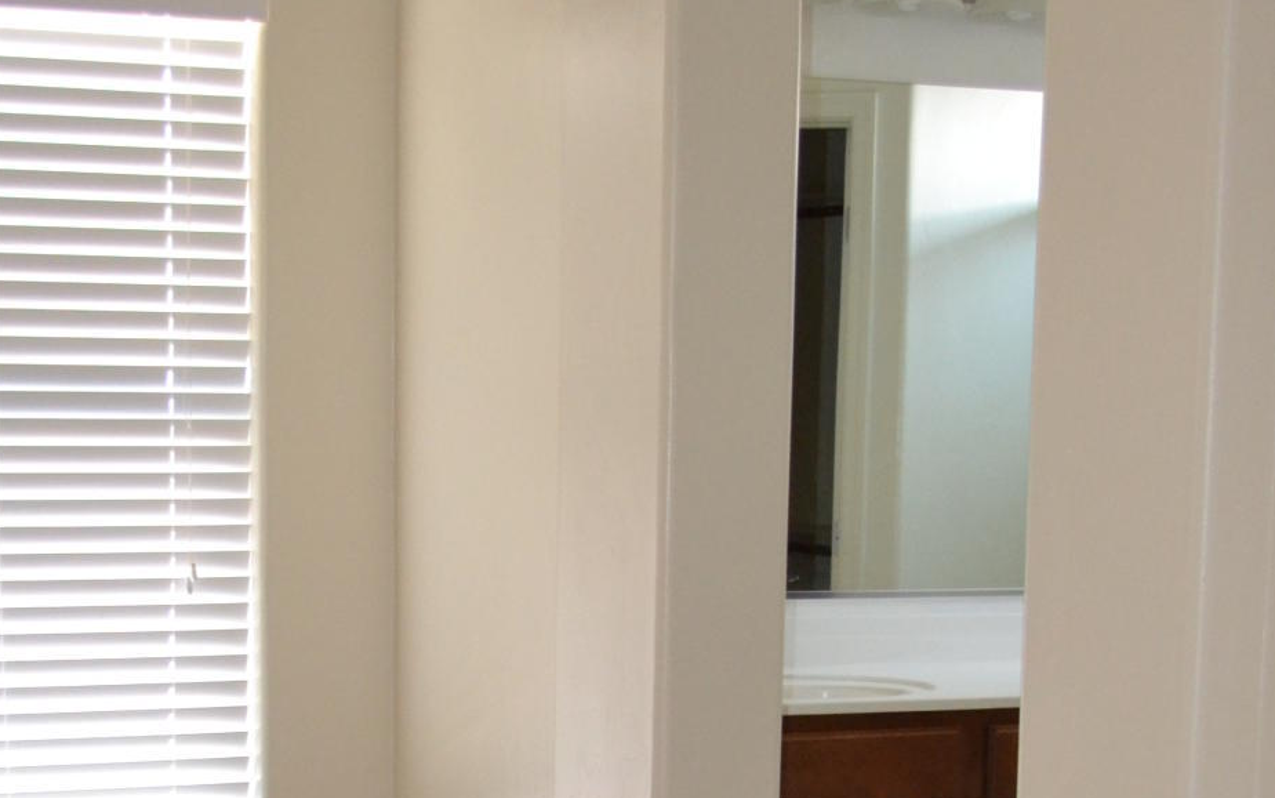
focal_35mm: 86
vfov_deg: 14.6
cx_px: 449
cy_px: 994
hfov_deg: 24.0
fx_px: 2989
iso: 2000
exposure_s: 1/60
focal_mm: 26
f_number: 4.2
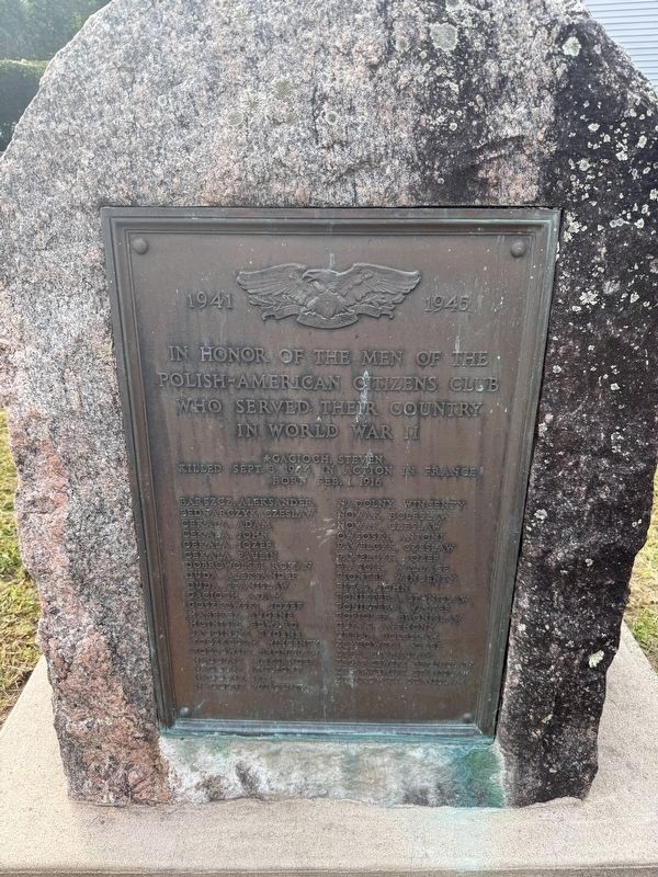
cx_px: 329
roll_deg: -2.4
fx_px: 608
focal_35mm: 24
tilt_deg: -26.7
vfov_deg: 71.6
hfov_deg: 56.8
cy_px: 438
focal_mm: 6.76
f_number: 1.78
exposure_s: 1/622
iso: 80
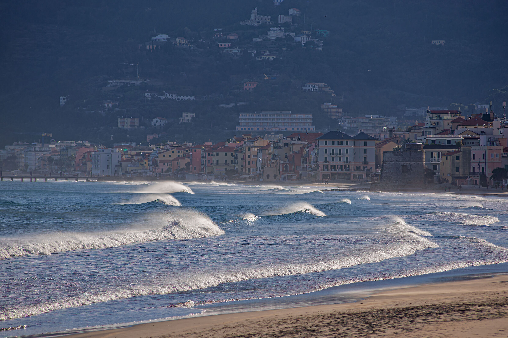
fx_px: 2822
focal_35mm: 200
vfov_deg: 6.9
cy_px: 169
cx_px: 254
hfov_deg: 10.3
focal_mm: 200
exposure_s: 1/1000
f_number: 11
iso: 100
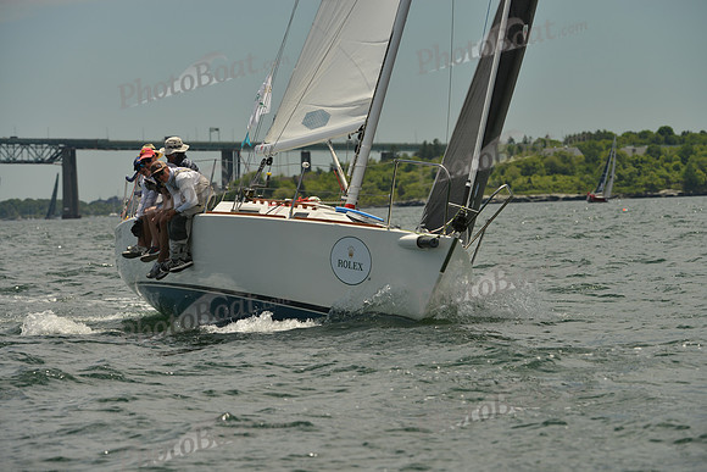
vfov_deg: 5.5
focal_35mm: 250
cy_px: 236
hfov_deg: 8.2
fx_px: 4911
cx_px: 354
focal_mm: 250
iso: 200
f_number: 8
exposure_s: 1/1000
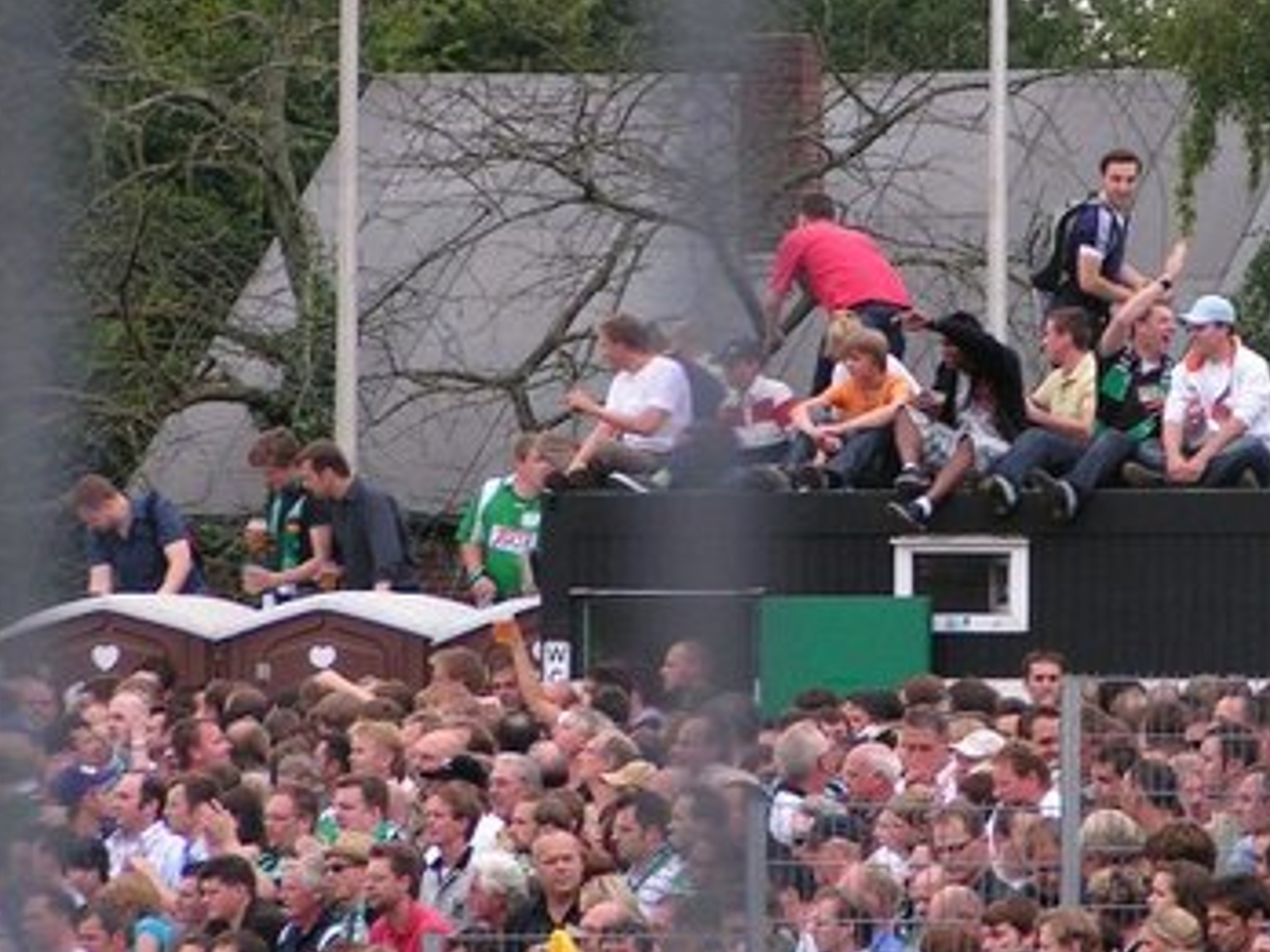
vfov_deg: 4.4
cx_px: 949
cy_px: 295
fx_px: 12474
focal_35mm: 340
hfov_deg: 5.8
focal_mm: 30.1
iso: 80
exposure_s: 1/200
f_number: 3.5
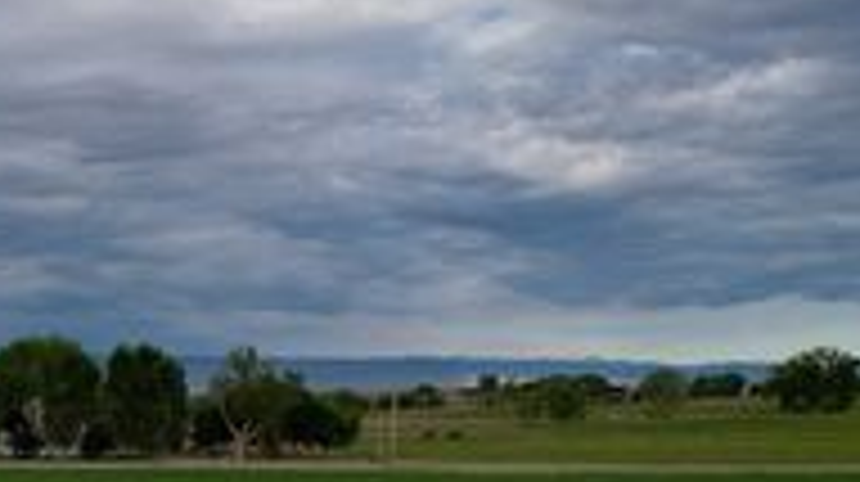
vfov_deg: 21.8
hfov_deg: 34.1
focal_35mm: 52
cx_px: -104
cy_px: 525
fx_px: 1185
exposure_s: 1/1600
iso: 110
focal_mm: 8.38
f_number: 2.8
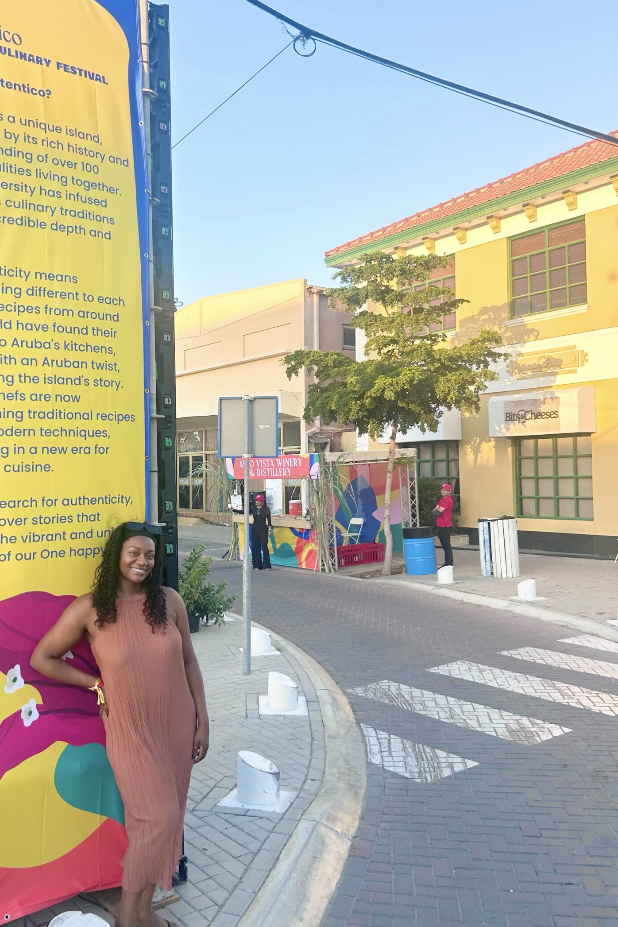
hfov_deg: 42.2
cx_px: 255
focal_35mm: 31
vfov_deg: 60.2
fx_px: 798
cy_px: 438
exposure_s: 1/460
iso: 50
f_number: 1.5
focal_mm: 5.7
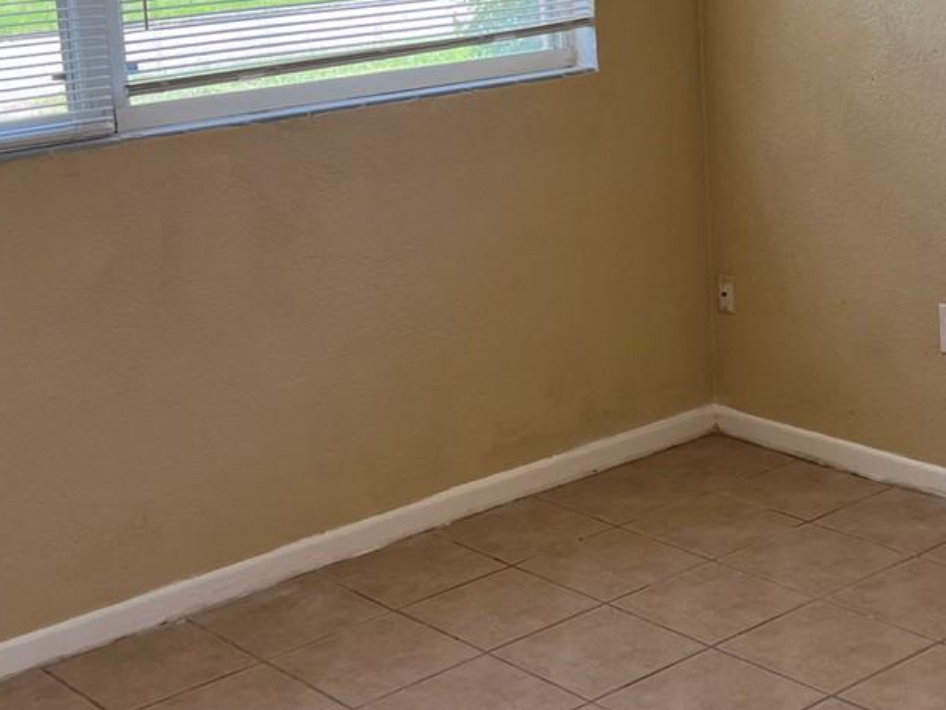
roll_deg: +2.4
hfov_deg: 28.3
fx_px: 1858
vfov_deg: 21.3
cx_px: 649
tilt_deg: -9.2
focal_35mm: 68
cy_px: 125
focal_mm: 5.7
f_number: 1.5
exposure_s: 1/210
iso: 40
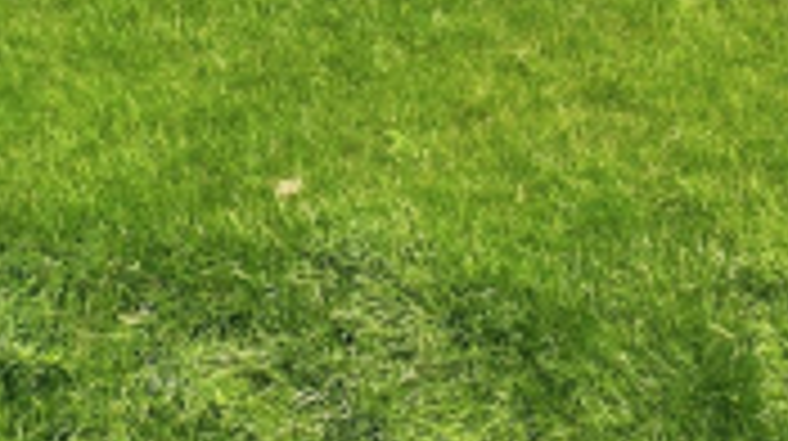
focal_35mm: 100
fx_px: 2087
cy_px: -662
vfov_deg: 10.3
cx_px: 536
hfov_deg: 21.3
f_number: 2.8
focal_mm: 12.3
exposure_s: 1/2500
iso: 100
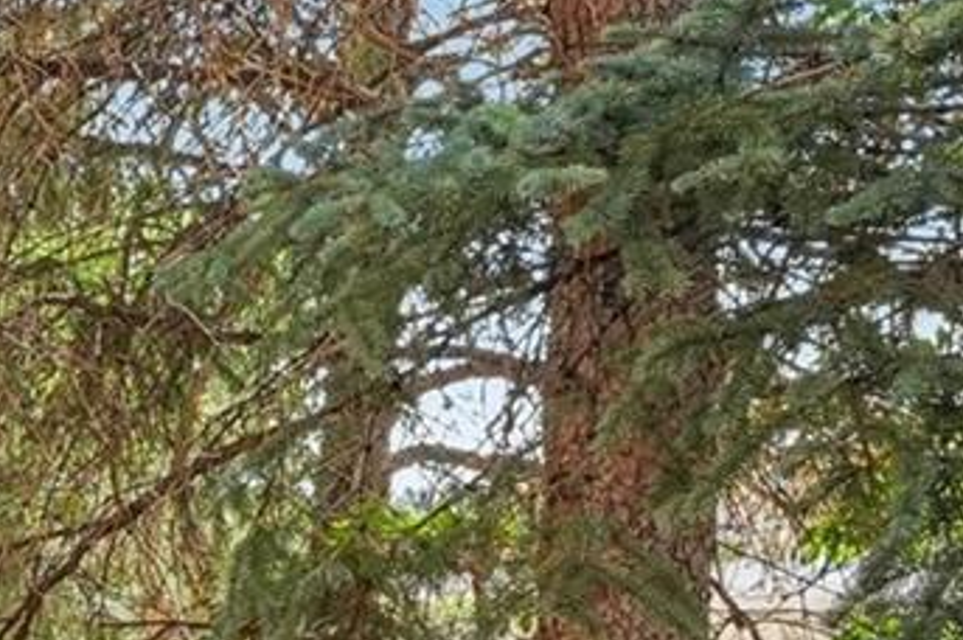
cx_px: -831
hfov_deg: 19.8
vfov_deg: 19.0
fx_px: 1871
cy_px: 587
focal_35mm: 70
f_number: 8
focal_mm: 10
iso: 800
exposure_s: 1/200
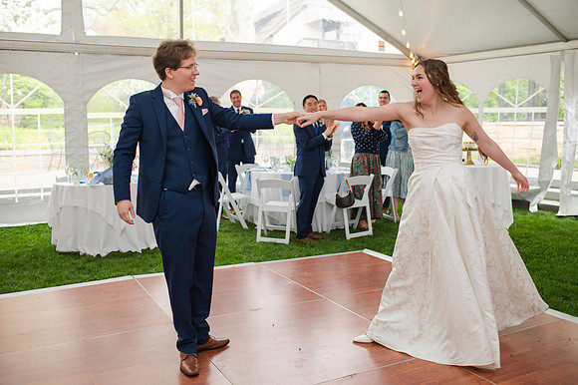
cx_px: 289
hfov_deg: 54.5
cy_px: 192
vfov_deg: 37.8
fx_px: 562
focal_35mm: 35
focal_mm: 35
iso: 800
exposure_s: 1/200
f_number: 3.2
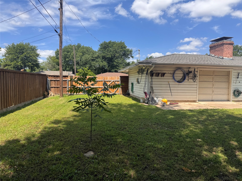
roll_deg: +0.2
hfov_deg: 71.6
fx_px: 168
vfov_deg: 56.8
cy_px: 90
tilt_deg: -2.6
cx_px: 121
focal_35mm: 24
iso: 80
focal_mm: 6.76
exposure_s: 1/3247
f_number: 1.78
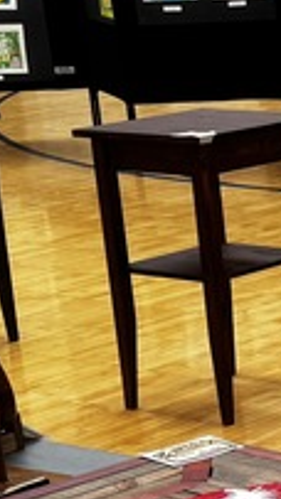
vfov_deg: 16.2
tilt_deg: -13.5
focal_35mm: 132
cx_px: 670
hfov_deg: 8.4
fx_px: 1751
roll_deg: +4.0
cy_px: 356
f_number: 1.78
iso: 64
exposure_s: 1/121
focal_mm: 6.76
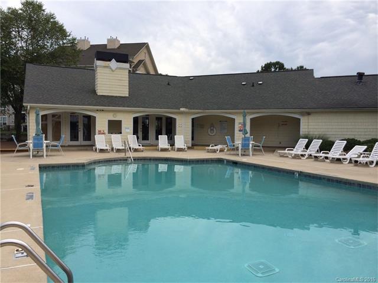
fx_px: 328
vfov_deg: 46.8
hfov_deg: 60.0
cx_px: 189
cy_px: 142
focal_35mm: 30
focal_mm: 4.12
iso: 32
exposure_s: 1/1208
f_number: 2.2
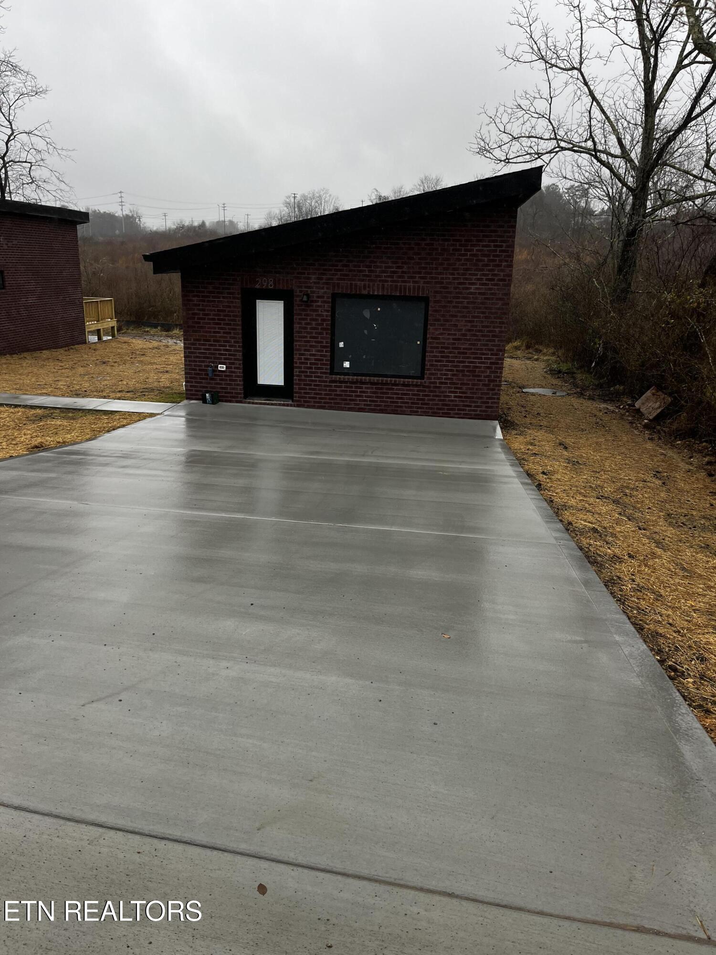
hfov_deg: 53.1
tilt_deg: -17.4
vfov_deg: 67.3
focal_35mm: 26
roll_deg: -0.8
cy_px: 478
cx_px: 358
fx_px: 717
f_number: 1.6
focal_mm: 5.1
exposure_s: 1/569
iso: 50
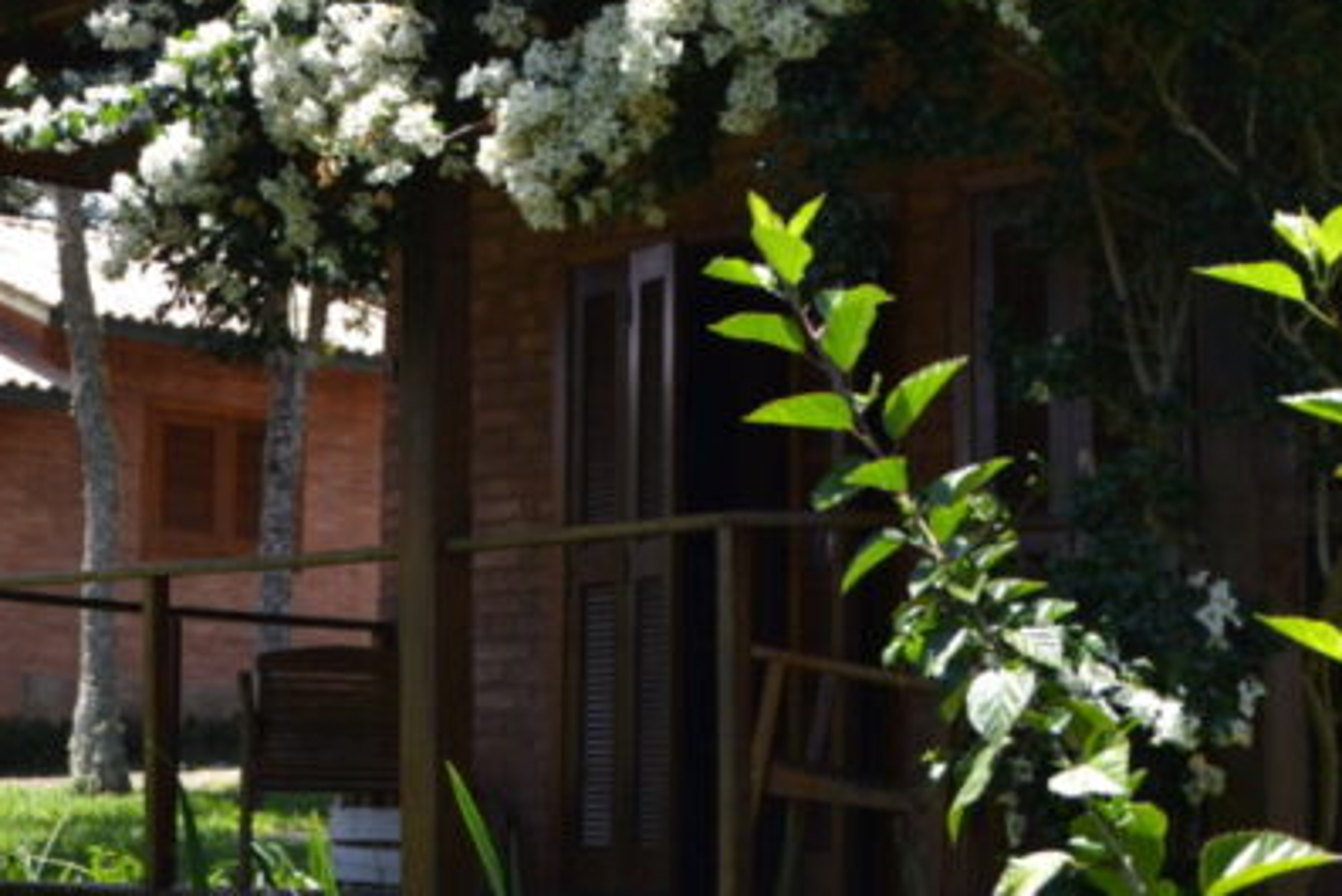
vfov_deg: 15.6
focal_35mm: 87
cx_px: 291
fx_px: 3244
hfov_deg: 23.1
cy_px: 166
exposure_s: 1/125
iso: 100
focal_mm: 24
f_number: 5.6
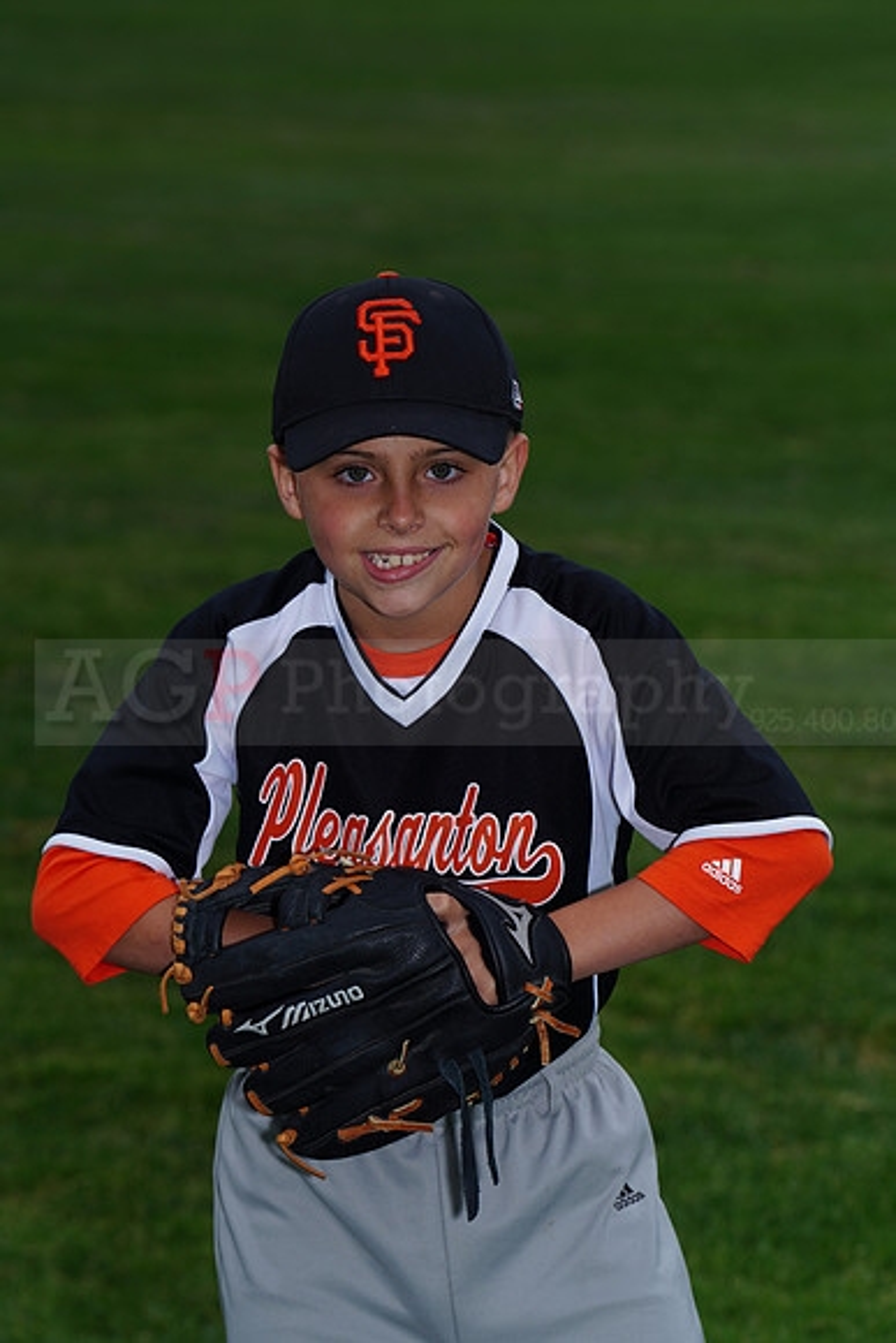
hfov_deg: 6.9
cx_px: 448
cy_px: 672
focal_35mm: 200
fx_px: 7462
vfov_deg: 10.3
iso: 200
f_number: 9
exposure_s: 1/200
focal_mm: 200
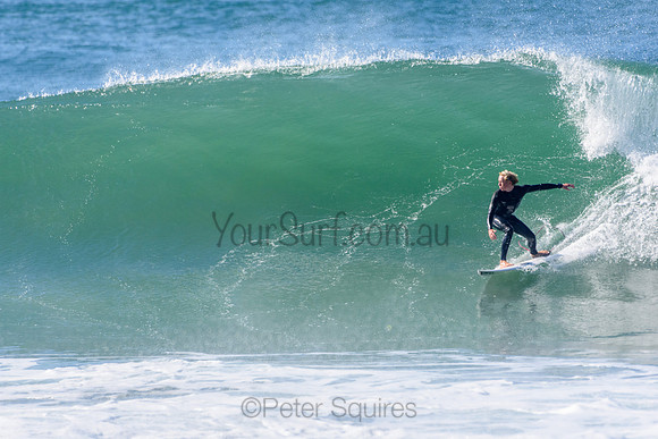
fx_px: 13711
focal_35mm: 750
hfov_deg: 2.7
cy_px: 220
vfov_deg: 1.8
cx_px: 329
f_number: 5.6
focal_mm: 500
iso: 400
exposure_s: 1/2000
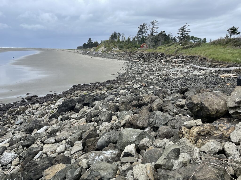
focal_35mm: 26
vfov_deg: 53.1
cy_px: 90
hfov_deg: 67.3
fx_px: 181
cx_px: 120
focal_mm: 4.2
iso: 32
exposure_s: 1/2564
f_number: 1.6
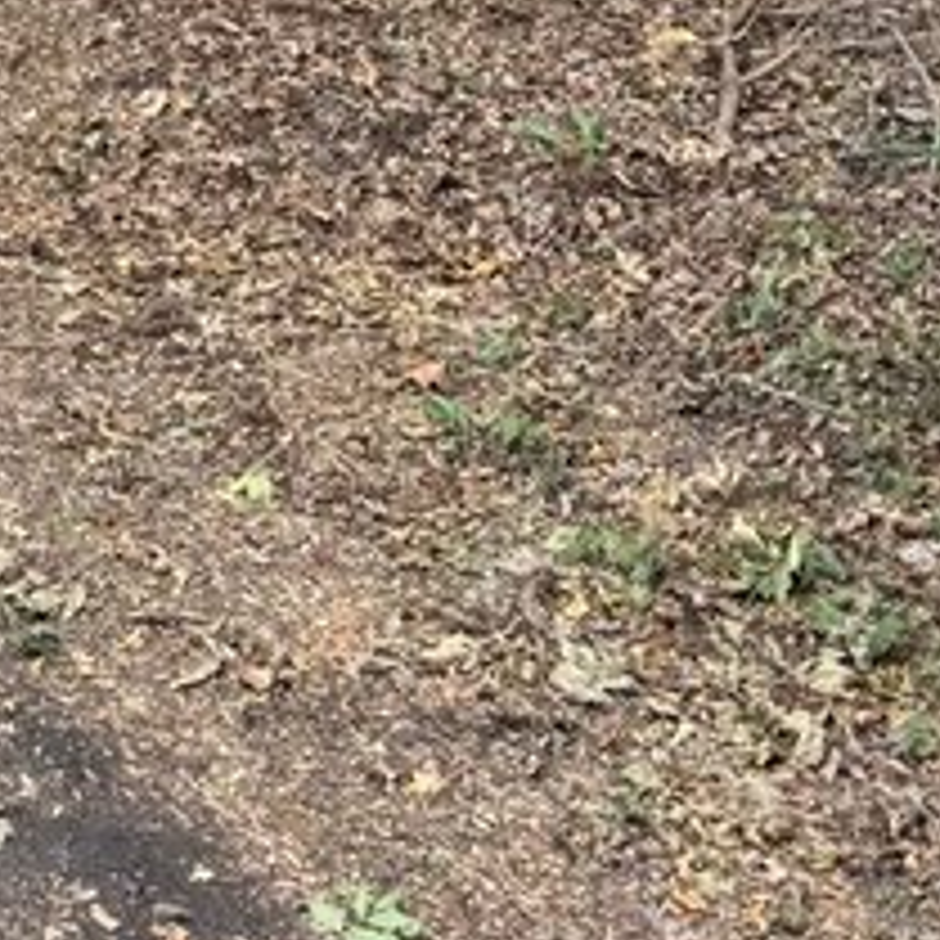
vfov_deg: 12.6
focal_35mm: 117
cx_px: 117
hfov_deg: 14.8
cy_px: -1093
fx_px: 3595
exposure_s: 1/167
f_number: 1.78
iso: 80
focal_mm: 6.76
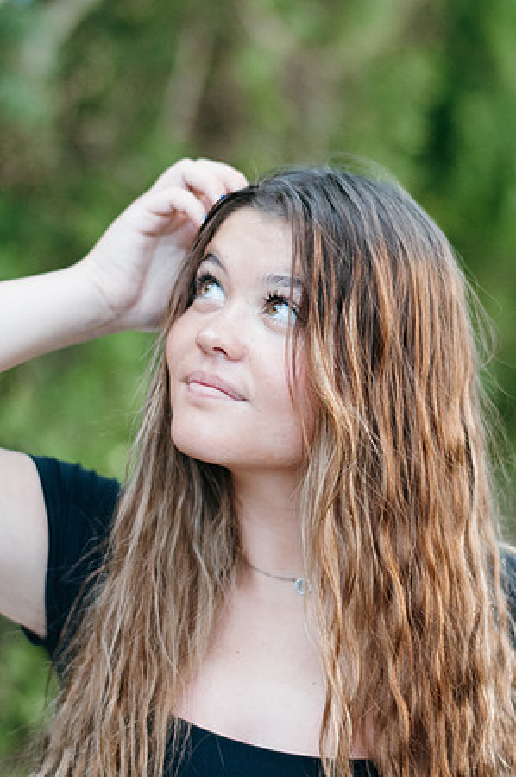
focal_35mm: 95
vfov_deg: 21.4
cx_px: 267
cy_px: 357
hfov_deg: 14.3
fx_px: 2050
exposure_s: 1/1250
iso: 2000
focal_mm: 58
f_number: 1.8
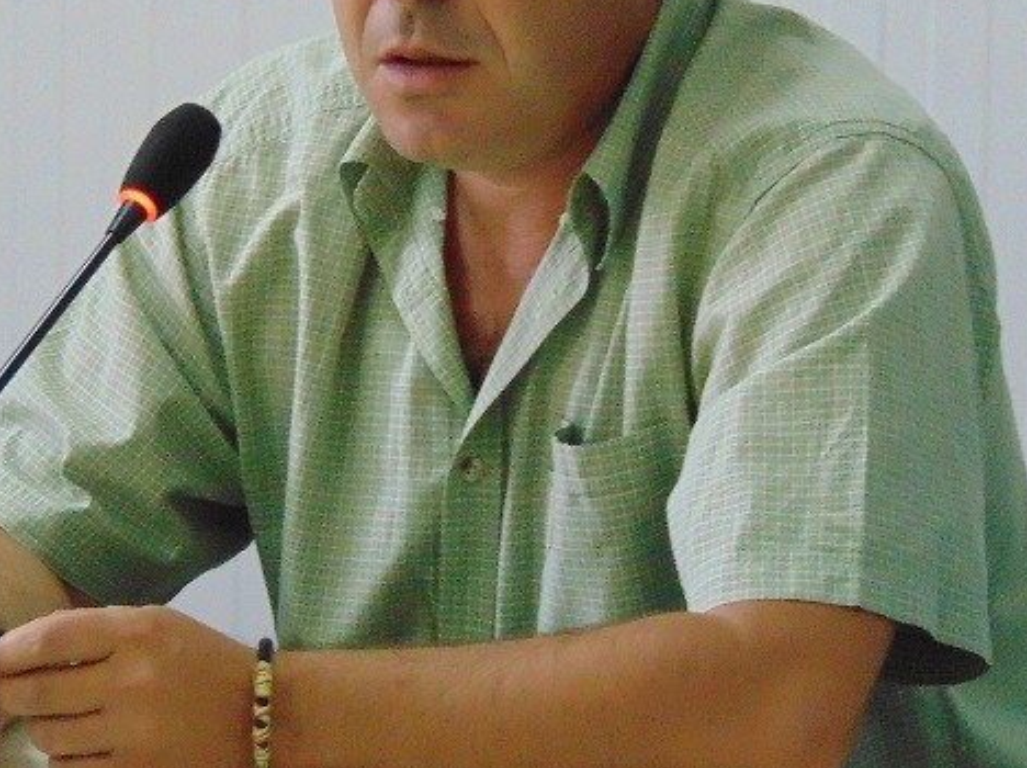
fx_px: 7795
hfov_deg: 7.5
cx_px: 382
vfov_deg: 5.6
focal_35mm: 263
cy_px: 206
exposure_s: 1/60
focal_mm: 29.5
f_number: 4
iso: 800
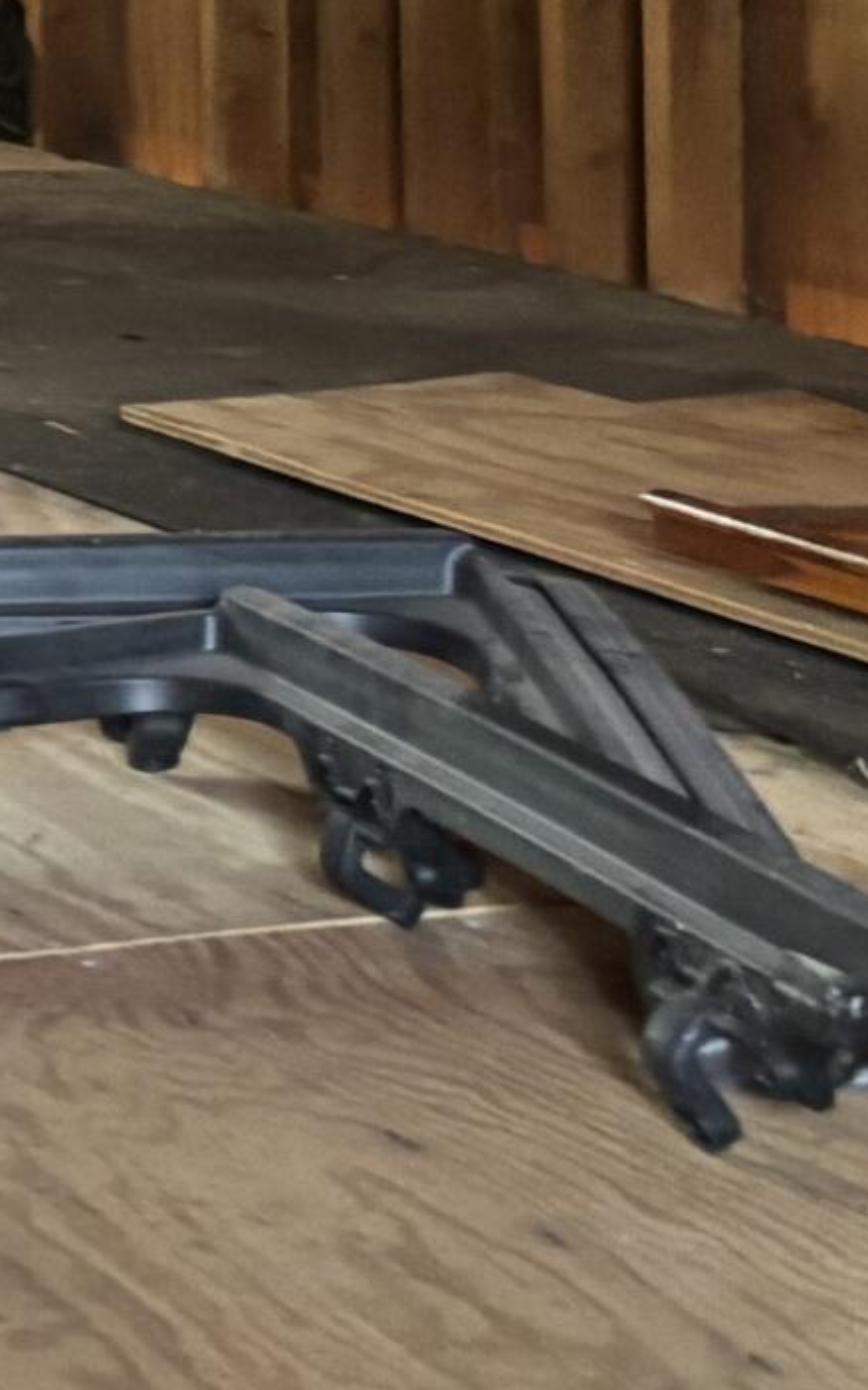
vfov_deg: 16.8
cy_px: -345
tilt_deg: -0.2
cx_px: -1252
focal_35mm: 118
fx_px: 4467
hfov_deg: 9.7
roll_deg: +1.4
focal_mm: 5.96
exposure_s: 1/60
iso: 500
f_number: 1.6
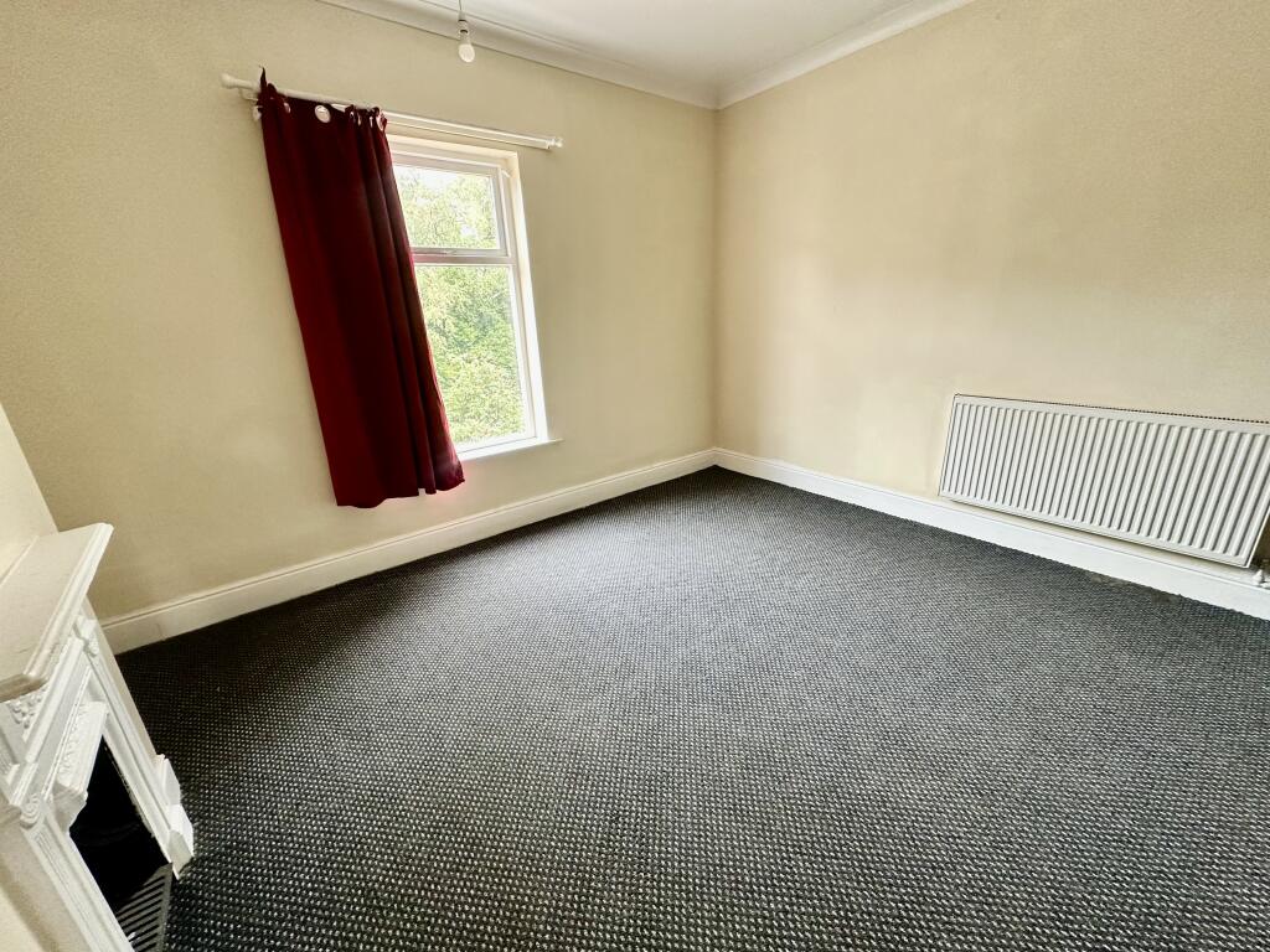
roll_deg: +2.8
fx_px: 514
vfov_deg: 85.7
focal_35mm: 14
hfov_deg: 102.1
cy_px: 476
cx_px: 635
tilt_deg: -17.6
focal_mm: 2.22
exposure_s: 1/99
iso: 200
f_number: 2.2
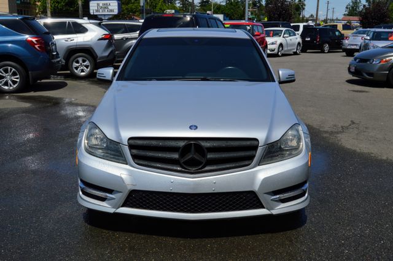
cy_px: 130
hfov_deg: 49.6
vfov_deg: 34.2
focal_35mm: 39
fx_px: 426
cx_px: 196
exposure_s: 1/400
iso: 100
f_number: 10
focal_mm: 26
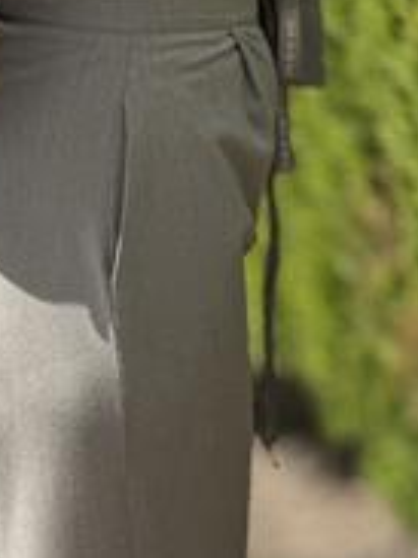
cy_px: 495
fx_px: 2805
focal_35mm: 174
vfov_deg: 11.3
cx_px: 85
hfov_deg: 8.5
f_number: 2.8
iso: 32
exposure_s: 1/428
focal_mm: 9
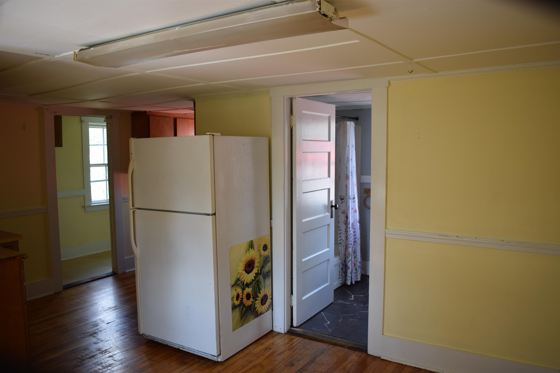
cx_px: 280
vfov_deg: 47.9
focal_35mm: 27
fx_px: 420
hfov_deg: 67.4
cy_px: 186
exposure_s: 1/100
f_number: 5
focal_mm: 18
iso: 400
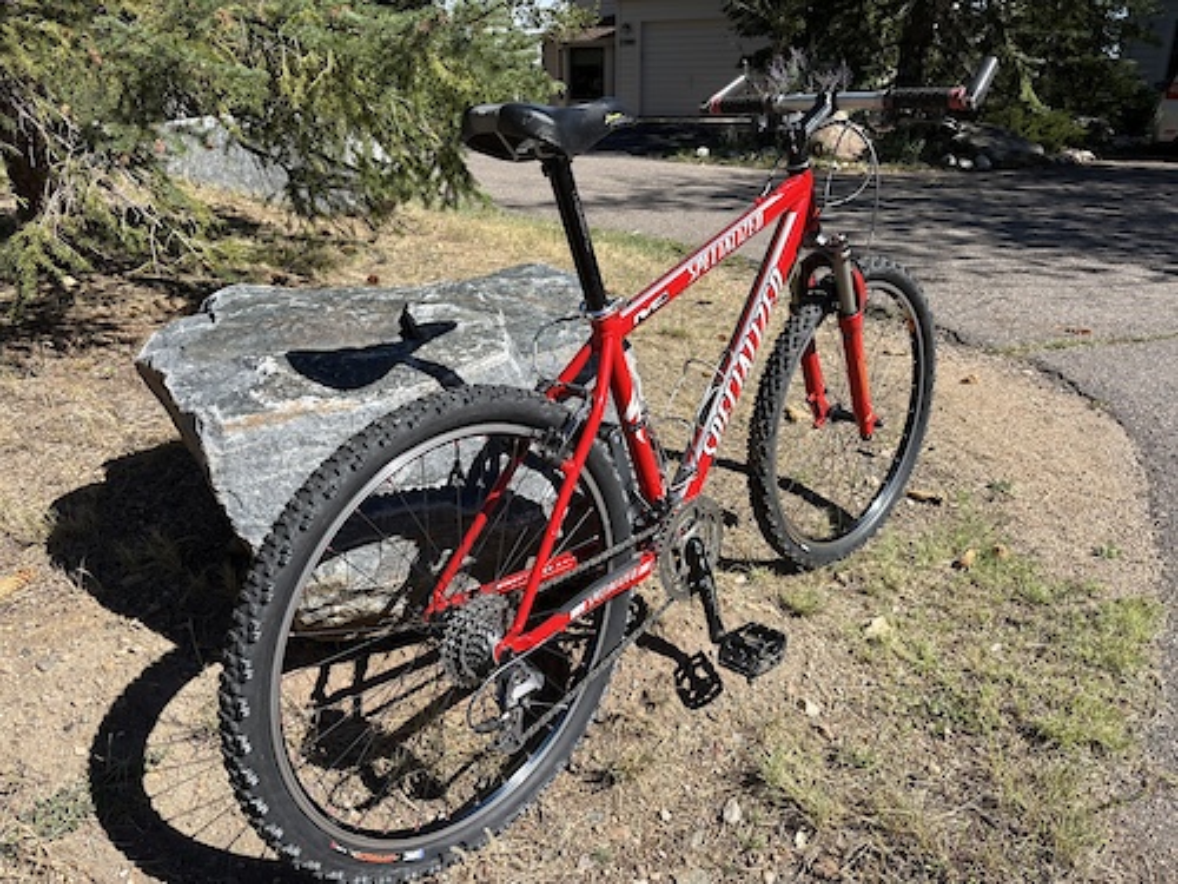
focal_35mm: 26
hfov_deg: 67.3
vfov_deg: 53.1
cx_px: 589
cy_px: 442
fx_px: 885
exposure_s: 1/2451
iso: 50
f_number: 1.6
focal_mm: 5.96
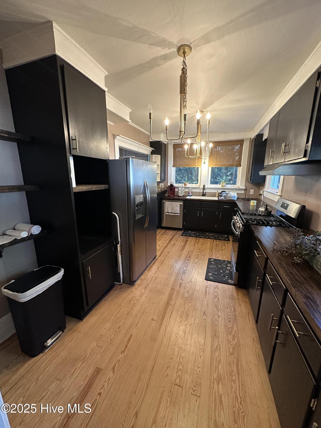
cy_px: 214
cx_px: 160
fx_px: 173
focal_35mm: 14
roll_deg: -0.9
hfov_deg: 85.7
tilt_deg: -12.5
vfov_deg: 102.1
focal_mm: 2.22
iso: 400
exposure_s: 1/60
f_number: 2.2
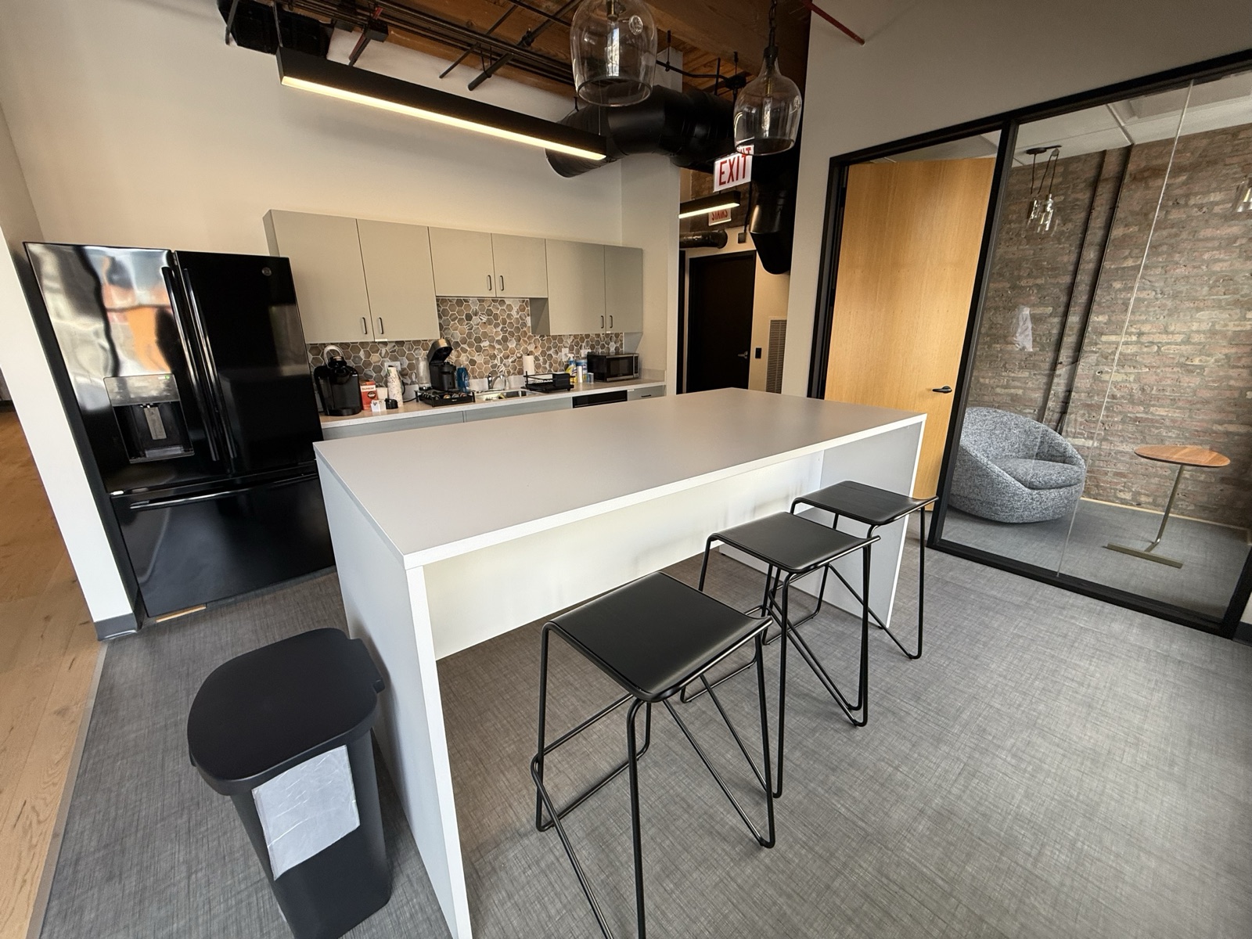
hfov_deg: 102.1
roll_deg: +0.7
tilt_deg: -16.5
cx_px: 626
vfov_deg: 85.7
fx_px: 506
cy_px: 470
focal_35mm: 14
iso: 80
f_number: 2.2
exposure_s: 1/99
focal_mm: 2.22
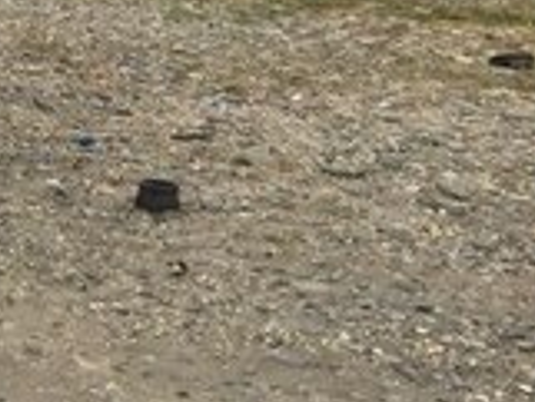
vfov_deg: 12.4
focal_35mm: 119
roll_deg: -2.2
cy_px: 28
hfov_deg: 13.9
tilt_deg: -5.4
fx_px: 1841
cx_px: -552
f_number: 2.2
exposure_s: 1/1236
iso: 32
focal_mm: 4.15
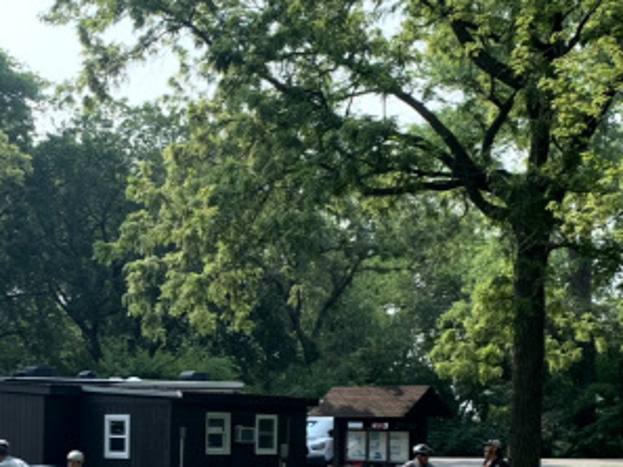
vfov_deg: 20.5
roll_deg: -2.5
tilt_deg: -1.6
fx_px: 1260
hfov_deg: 27.5
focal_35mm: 70
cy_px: 444
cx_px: 180
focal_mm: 4.25
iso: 25
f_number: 1.8
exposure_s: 1/777
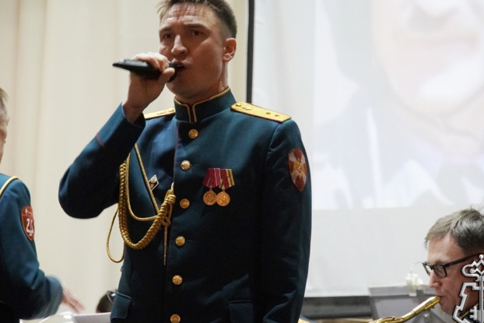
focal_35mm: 195
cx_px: 238
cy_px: 151
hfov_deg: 10.5
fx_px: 2622
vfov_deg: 7.0
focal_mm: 108
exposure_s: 1/60
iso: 6400
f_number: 5.6
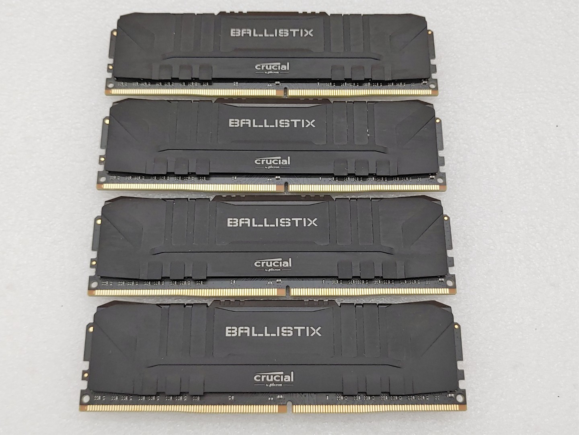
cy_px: 218
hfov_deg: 47.9
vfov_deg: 36.8
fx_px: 652
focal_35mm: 39
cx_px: 290
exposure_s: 1/120
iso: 50
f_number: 1.8
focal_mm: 4.36
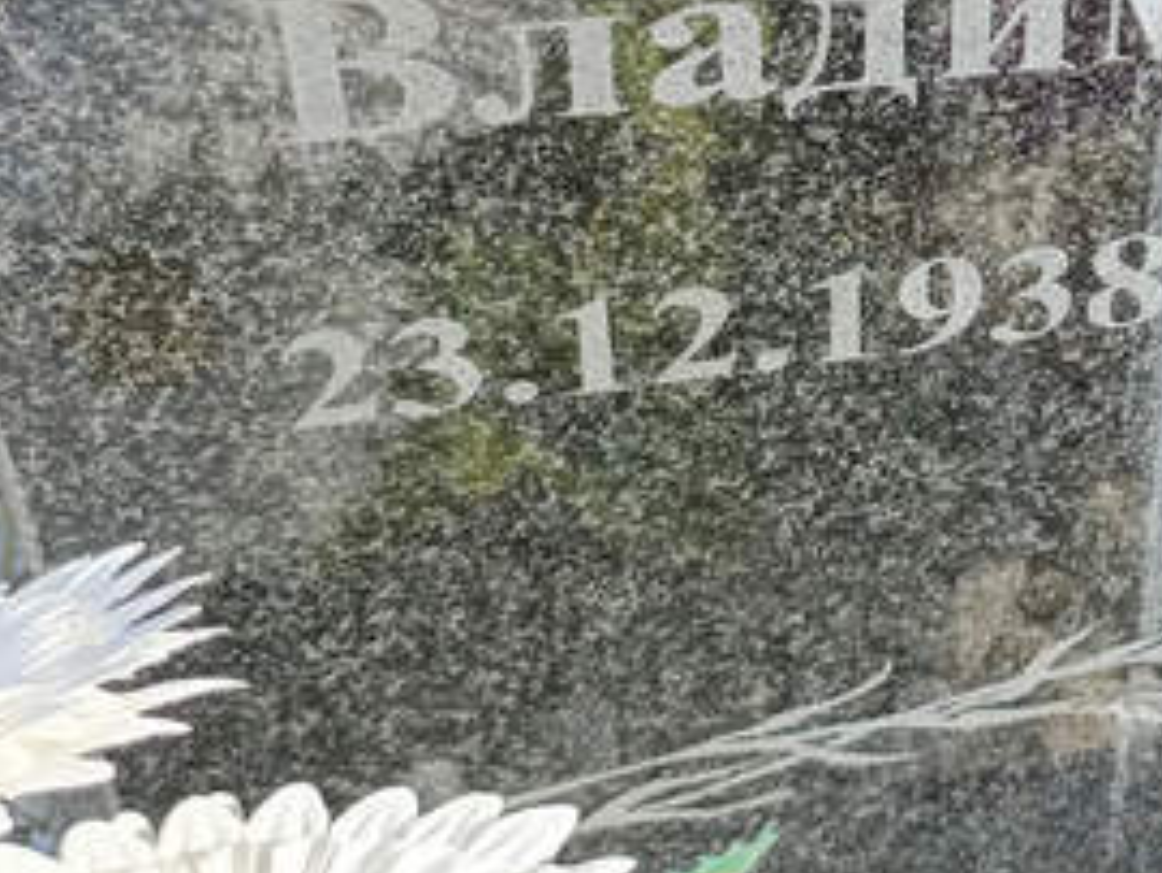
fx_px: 2486
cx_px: 1261
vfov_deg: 19.1
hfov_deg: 24.6
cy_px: -95
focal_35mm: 74
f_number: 1.69
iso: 110
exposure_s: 1/440
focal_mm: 4.76
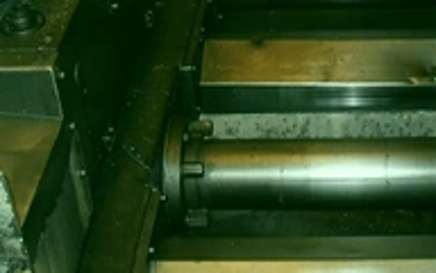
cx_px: 341
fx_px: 891
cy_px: 77
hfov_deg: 27.0
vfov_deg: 17.3
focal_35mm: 75
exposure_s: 1/45
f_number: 2.8
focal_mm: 6.3
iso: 100
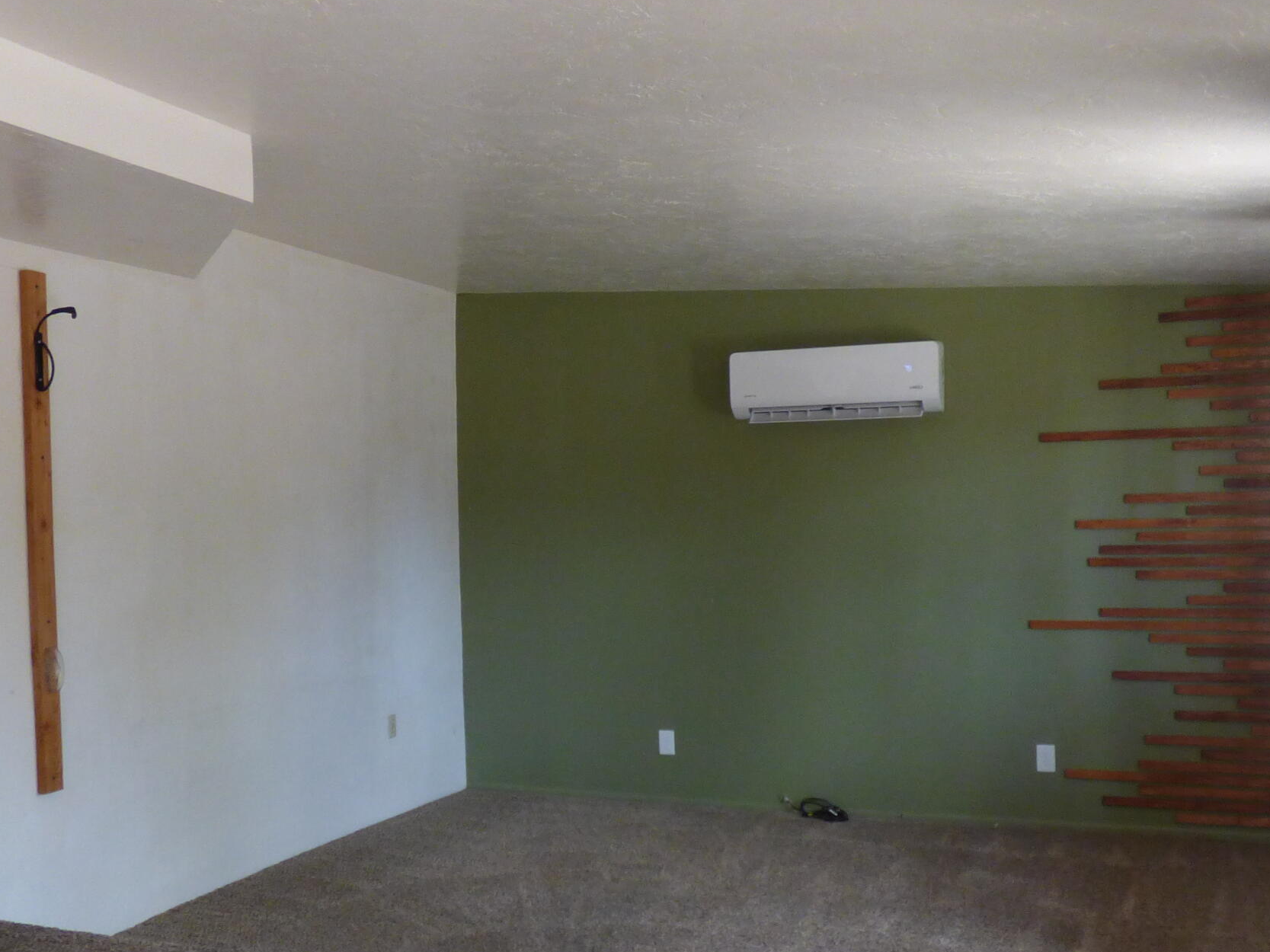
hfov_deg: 51.2
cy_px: 565
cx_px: 545
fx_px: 1321
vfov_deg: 39.5
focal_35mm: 36
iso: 320
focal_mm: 3.58
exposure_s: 1/60
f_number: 2.8
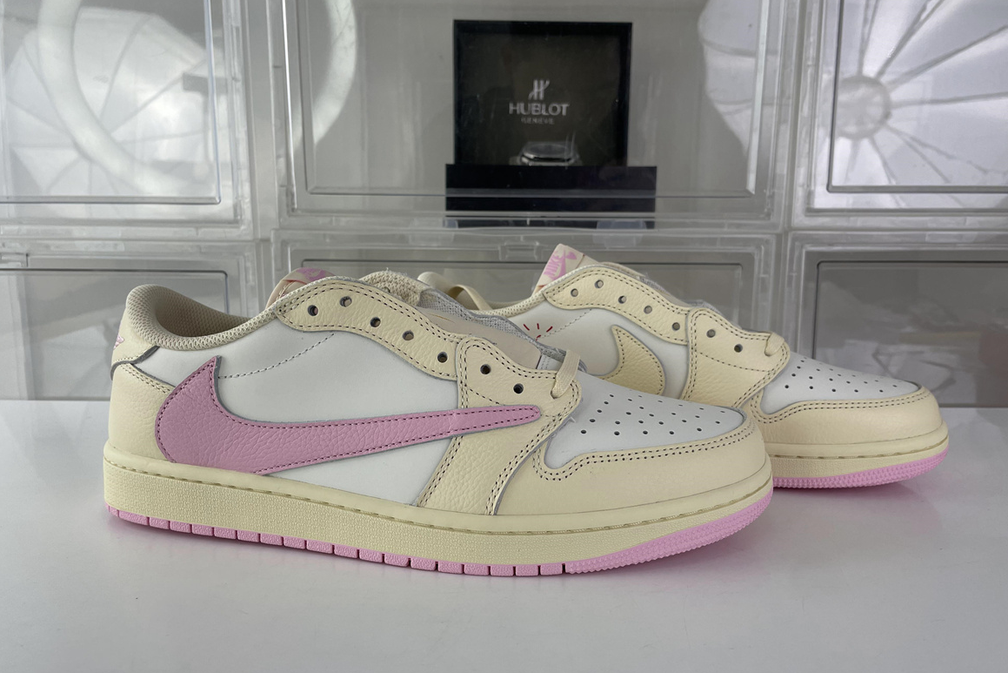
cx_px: 506
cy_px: 353
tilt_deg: -9.8
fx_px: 784
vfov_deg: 46.4
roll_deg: +0.0
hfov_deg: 65.5
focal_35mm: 28
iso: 32
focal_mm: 4.2
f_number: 1.6
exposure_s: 1/397
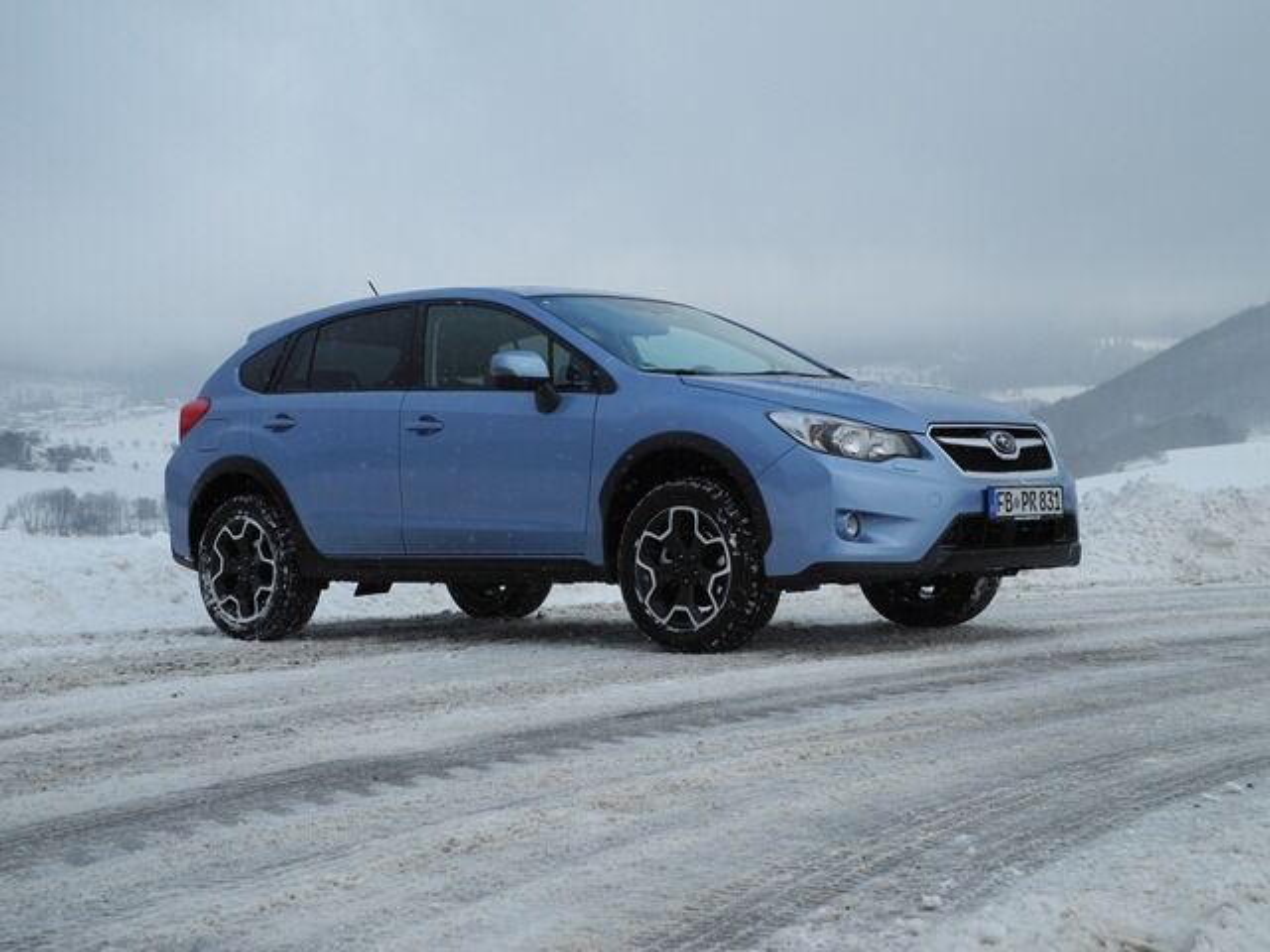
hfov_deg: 31.7
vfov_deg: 24.0
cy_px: 476
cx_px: 635
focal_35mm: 61
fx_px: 2238
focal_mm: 13
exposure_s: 1/750
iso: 100
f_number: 3.5
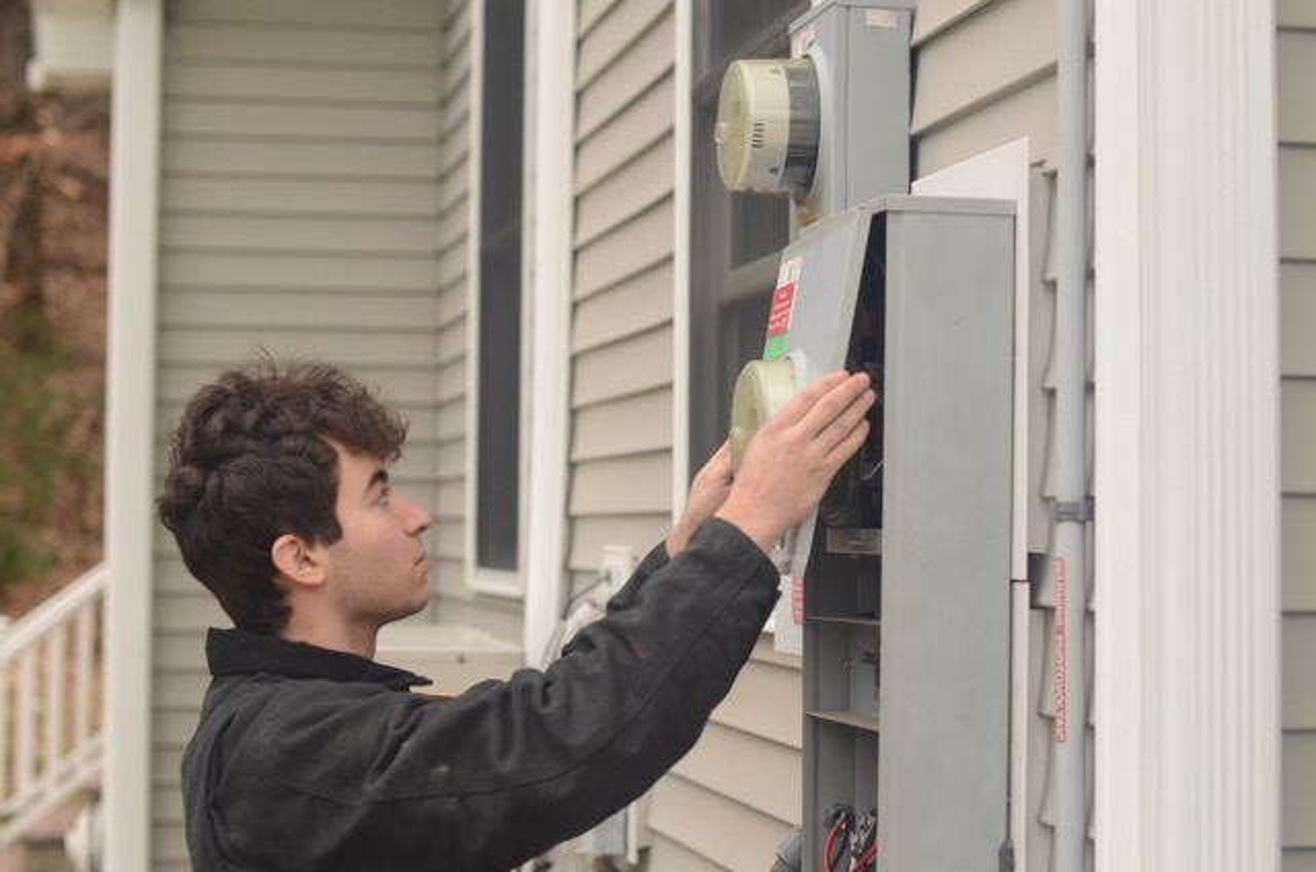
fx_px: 2736
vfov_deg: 18.1
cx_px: 658
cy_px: 436
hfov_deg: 27.0
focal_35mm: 75
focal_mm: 50
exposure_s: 1/2000
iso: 800
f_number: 2.8
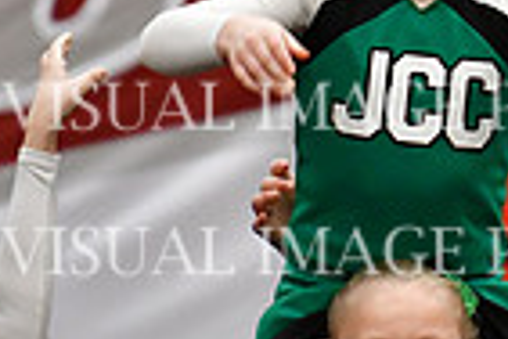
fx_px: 17440
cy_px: 179
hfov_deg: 1.7
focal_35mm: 1236
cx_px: 468
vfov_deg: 1.1
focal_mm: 200
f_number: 2.8
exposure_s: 1/800
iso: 4000
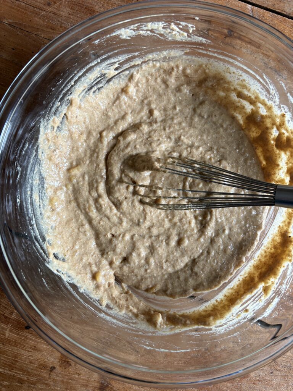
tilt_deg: -88.9
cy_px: 196
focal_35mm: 26
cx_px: 146
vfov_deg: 67.3
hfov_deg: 53.1
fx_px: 293
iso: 160
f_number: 1.6
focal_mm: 5.96
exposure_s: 1/60
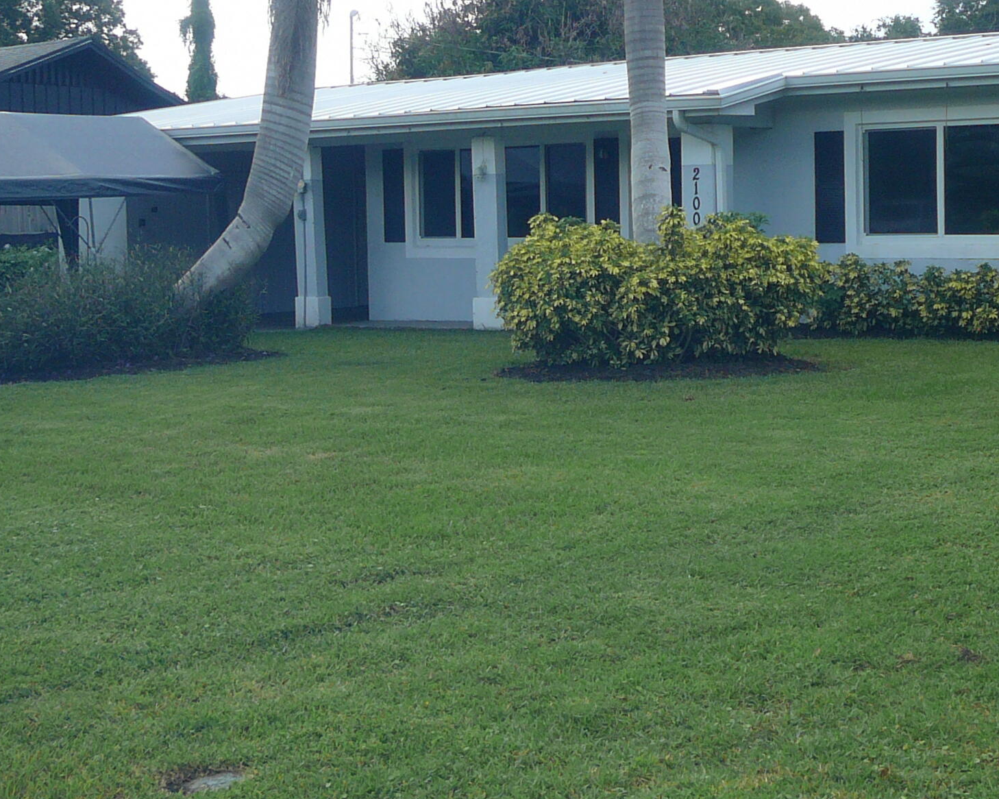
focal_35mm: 60
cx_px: 684
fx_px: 1774
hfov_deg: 31.2
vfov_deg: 25.3
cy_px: 329
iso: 80
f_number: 2.8
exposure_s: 1/400
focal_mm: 5.2
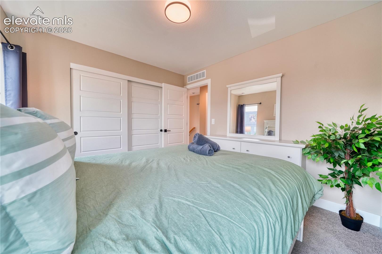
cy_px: 127
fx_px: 127
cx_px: 191
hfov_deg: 112.6
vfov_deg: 90.0
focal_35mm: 12
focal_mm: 12
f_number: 7.1
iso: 1250
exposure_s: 1/100
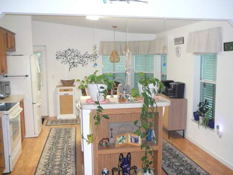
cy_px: 88
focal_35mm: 35
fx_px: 236
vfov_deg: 40.7
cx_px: 116
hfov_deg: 52.6
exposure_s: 1/30
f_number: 2.8
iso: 400
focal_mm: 5.2
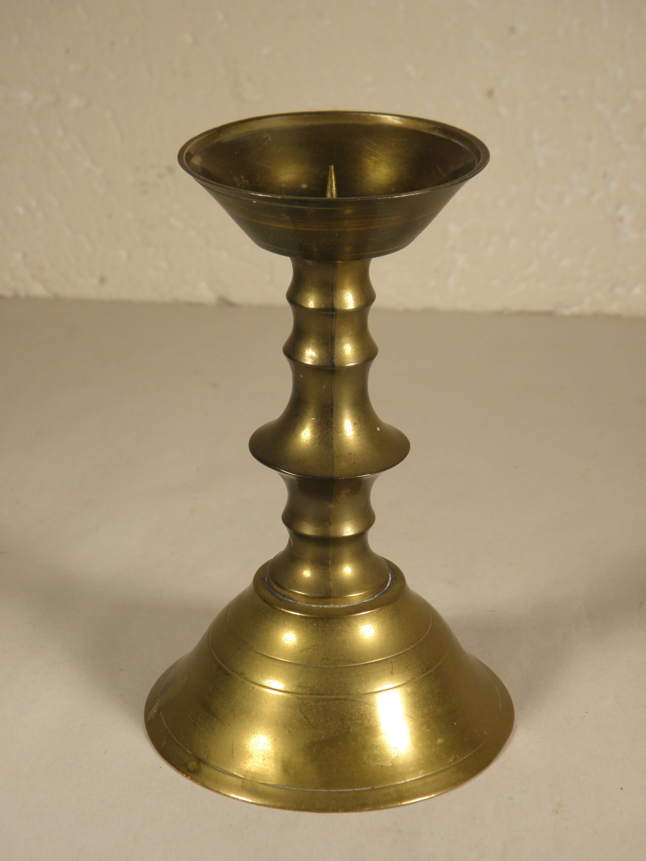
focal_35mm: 80
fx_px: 1991
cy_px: 430
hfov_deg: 18.4
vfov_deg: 24.4
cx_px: 323
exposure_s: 1/50
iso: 100
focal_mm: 14.3
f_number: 4.4
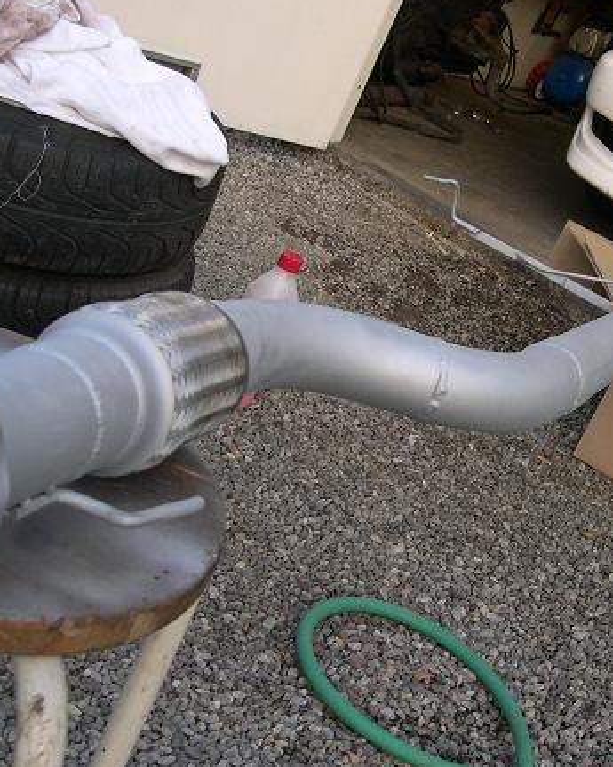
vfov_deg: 34.2
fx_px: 1249
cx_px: 412
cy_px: 350
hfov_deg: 27.4
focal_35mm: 55
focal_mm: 8
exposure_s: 1/59.8
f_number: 2.8
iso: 100
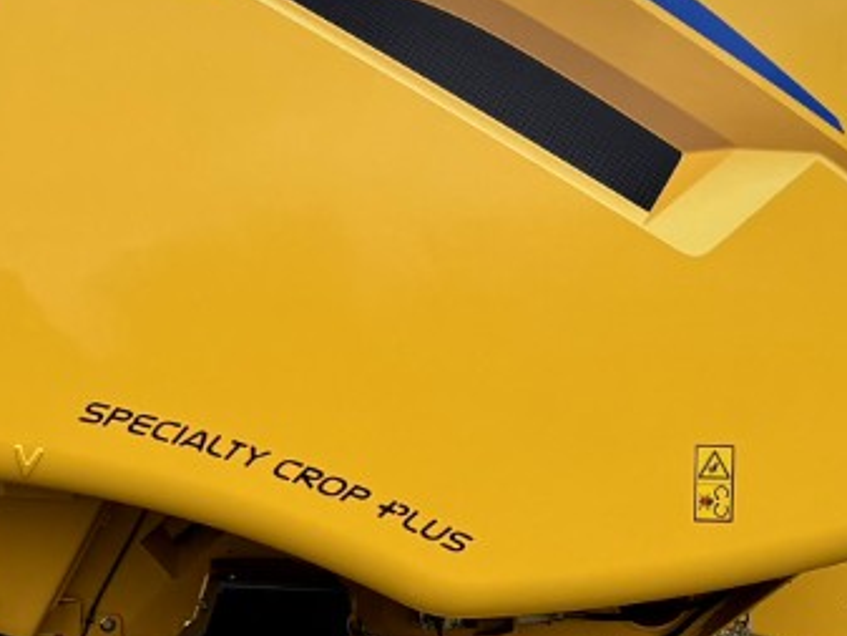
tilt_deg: -2.7
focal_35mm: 111
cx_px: 90
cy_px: 282
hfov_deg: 17.5
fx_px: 2717
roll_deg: -1.9
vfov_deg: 13.3
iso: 50
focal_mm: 5.96
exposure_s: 1/3831
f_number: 1.6
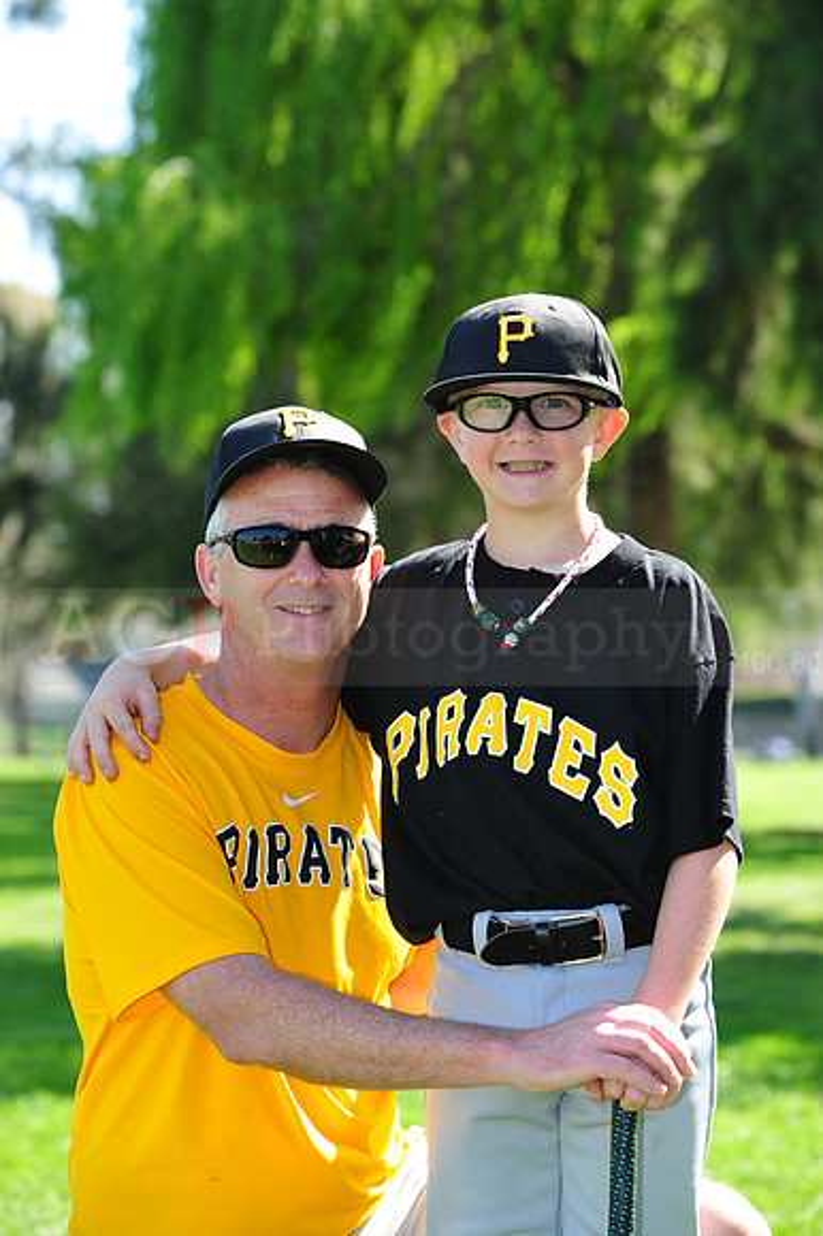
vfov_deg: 17.1
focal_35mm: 120
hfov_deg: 11.4
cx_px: 412
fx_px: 4120
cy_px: 618
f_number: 6.3
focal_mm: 120
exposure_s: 1/200
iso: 200
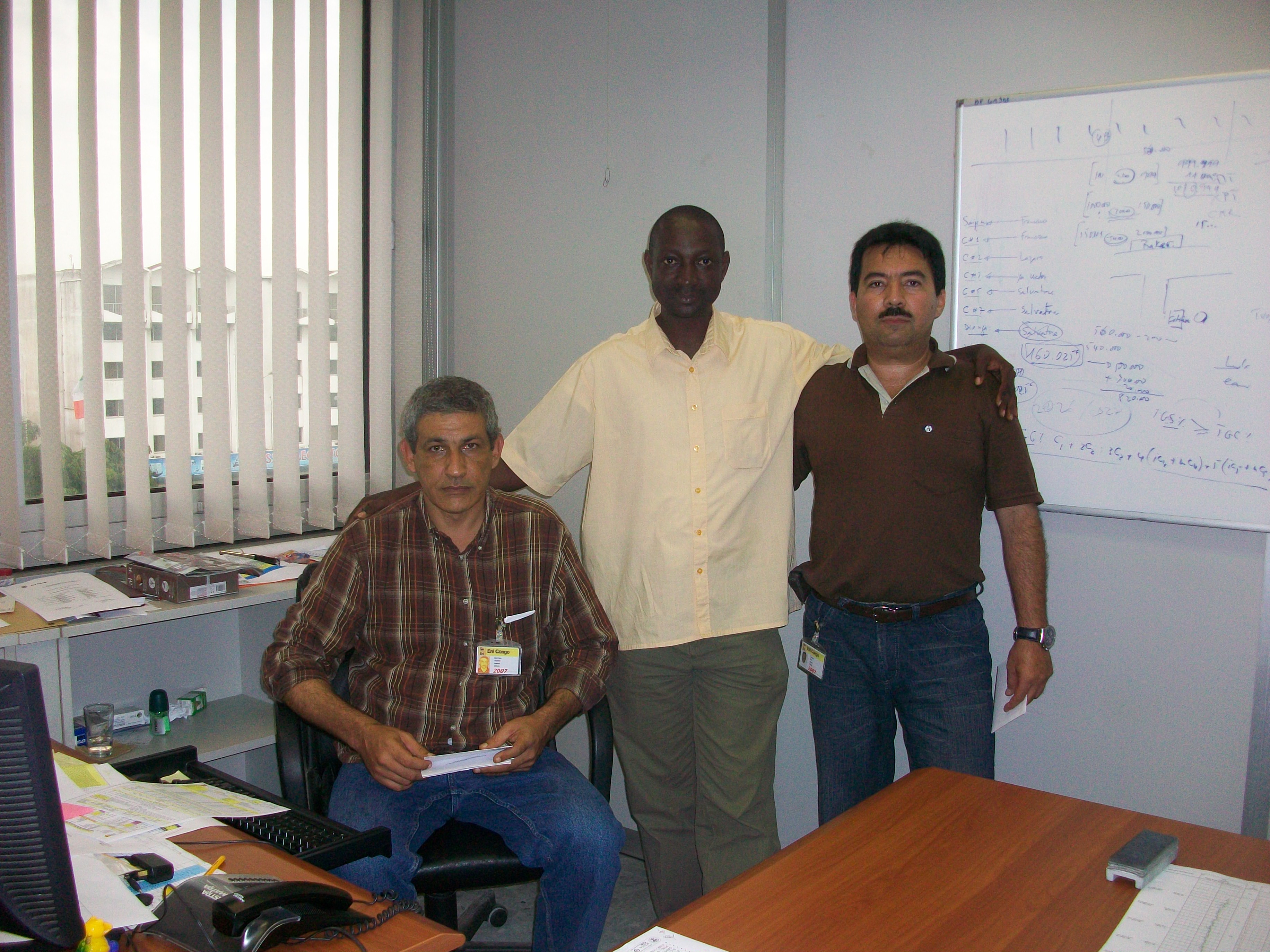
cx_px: 635
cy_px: 476
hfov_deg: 56.8
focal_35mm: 32
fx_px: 1174
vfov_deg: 44.2
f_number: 2.8
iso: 120
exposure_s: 1/60
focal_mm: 5.7
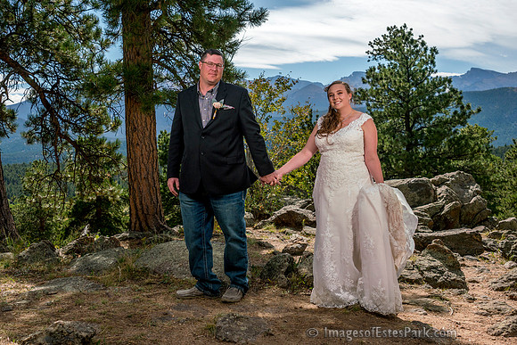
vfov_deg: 31.9
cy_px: 172
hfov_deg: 46.4
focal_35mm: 42
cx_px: 258
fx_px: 603
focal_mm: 28
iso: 250
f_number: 4.5
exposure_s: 1/2000
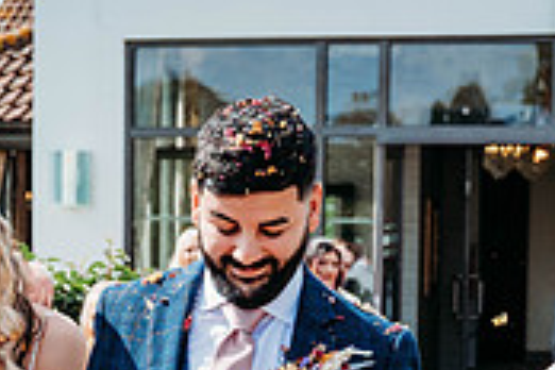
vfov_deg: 8.6
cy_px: 498
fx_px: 2420
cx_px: 0
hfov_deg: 12.9
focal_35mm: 157
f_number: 5
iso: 280
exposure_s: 1/800
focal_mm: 47
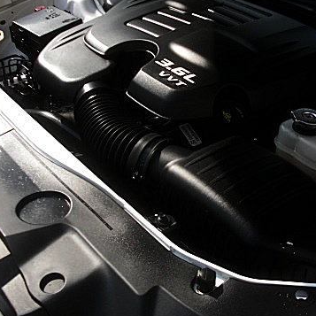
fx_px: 589
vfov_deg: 30.0
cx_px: 188
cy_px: 137
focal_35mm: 57
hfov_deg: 30.0
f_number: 2.8
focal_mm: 6.3
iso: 50
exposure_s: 1/400
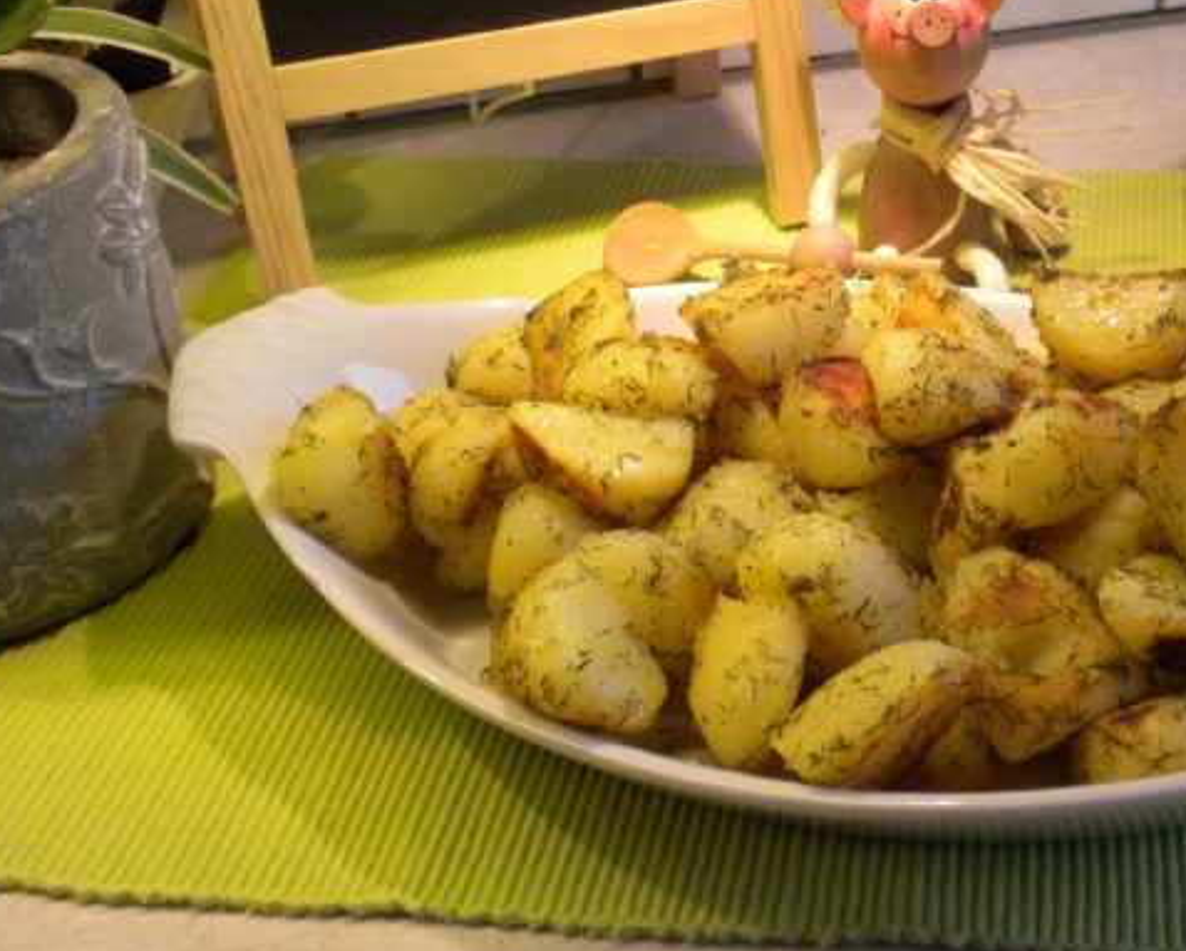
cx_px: 881
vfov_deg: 26.1
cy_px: 288
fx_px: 2037
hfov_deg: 31.9
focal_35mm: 58
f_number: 3.5
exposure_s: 1/57.4
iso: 232
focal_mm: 6.6
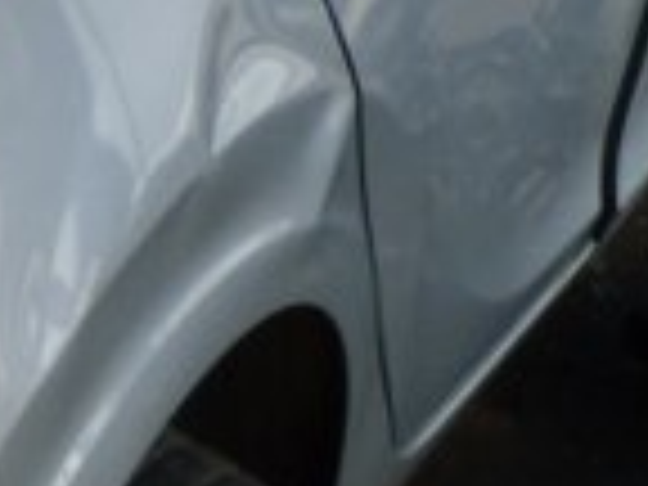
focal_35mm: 139
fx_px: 2602
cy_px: -94
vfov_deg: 10.5
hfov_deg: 12.8
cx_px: -554
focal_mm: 4.5
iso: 80
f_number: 4
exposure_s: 1/160
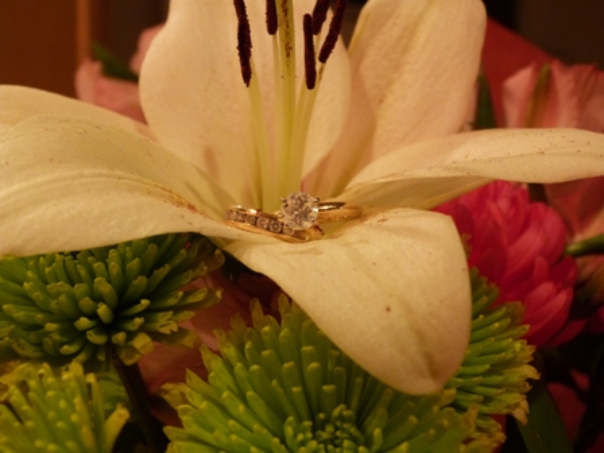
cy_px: 226
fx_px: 803
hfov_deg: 41.2
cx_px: 302
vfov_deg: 31.5
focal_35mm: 46
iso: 400
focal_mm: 8.3
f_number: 3.2
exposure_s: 1/13
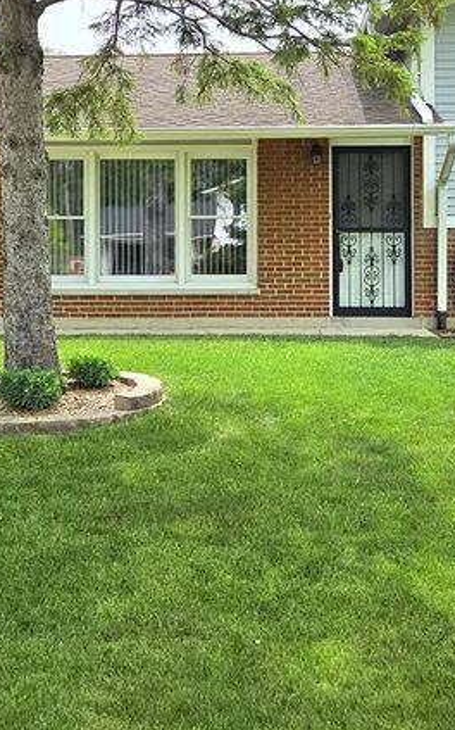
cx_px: 229
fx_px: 1172
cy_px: 236
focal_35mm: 59
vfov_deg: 34.2
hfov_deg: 22.0
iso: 80
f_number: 1.8
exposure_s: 1/6618
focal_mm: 5.4
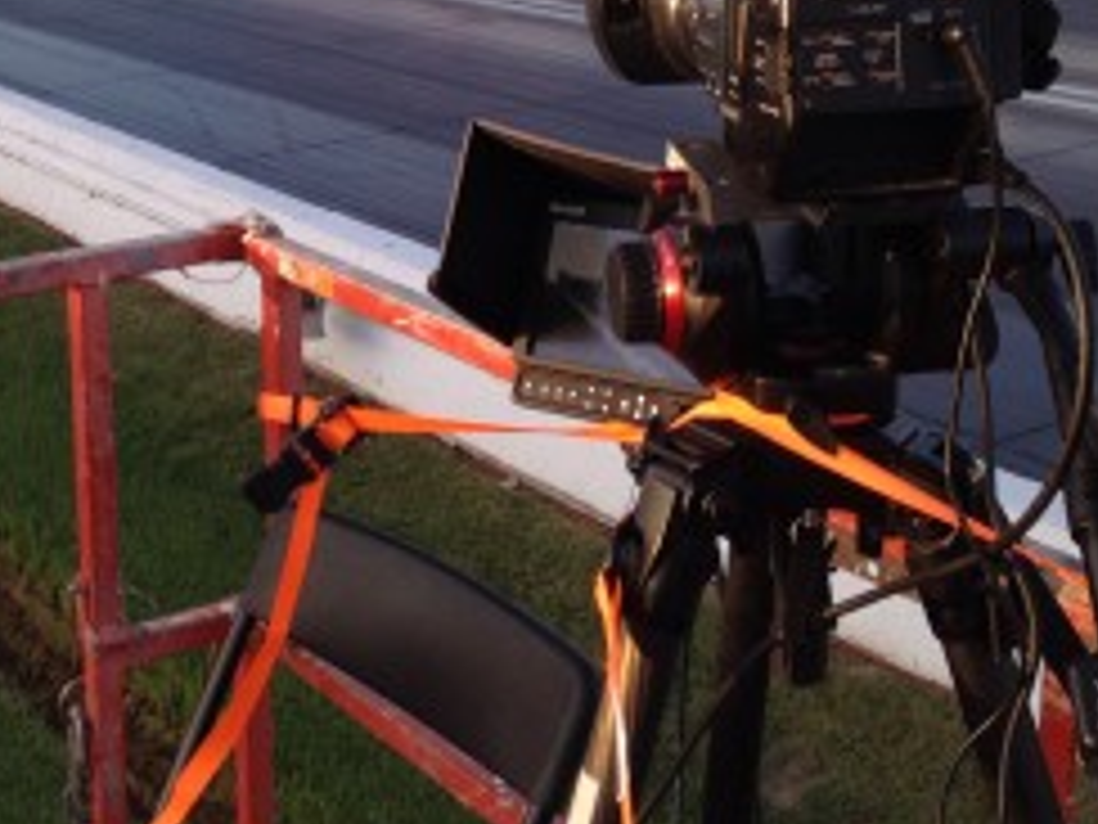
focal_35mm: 67
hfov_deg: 28.3
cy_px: 149
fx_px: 2125
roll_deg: +3.9
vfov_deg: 21.6
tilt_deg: -11.9
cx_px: 196
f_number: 2.4
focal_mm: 4.28
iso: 50
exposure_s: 1/282
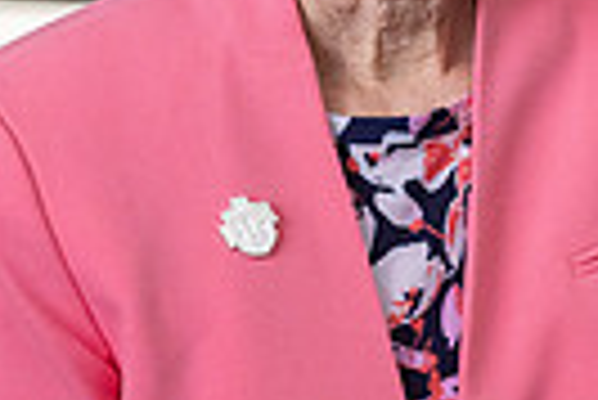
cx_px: 940
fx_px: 7167
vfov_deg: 3.2
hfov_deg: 4.7
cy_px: -101
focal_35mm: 431
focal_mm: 99
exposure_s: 1/400
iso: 2000
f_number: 4
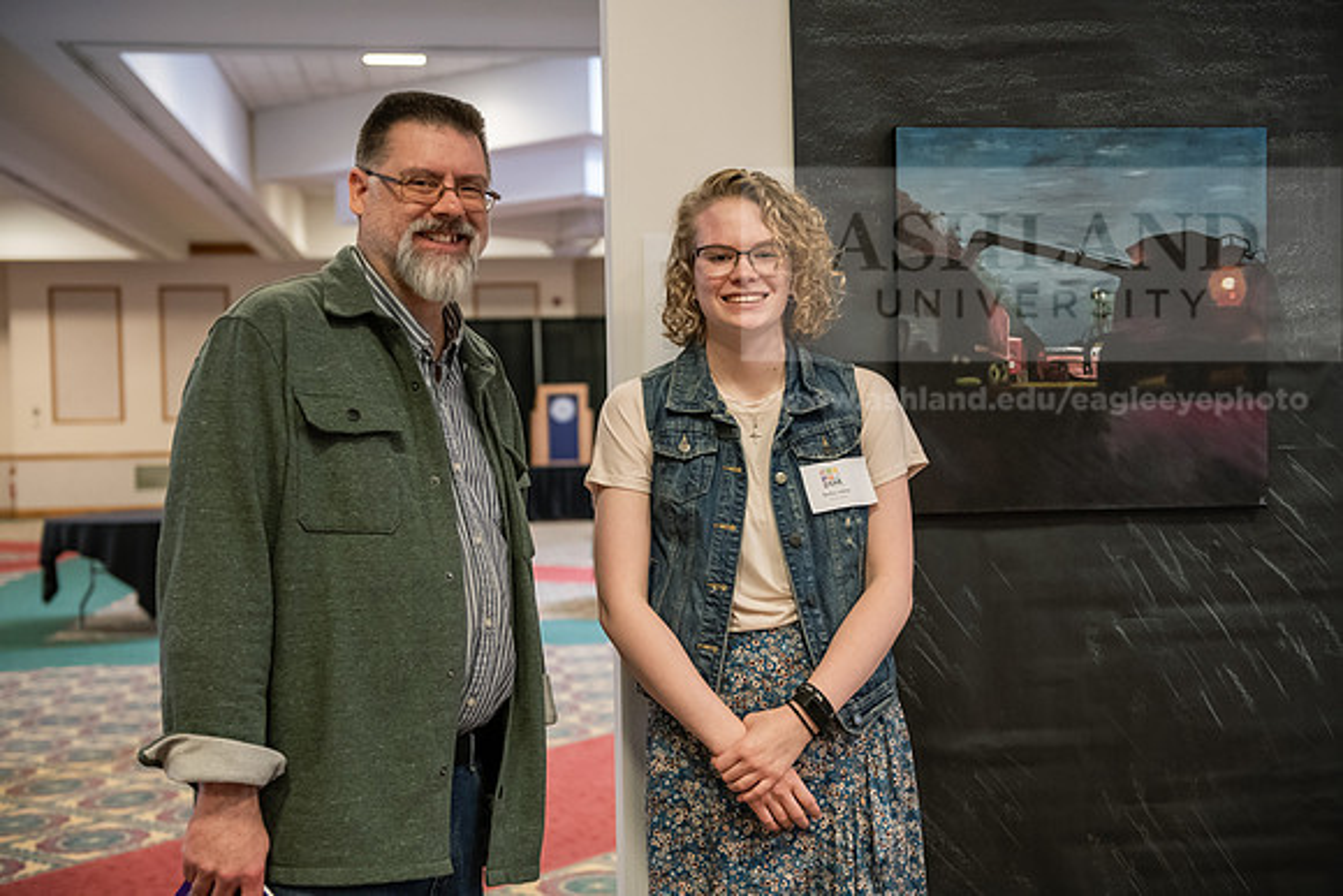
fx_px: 1791
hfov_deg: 41.1
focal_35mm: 48
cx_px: 672
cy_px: 448
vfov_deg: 28.1
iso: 2500
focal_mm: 48
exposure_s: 1/160
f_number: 3.2
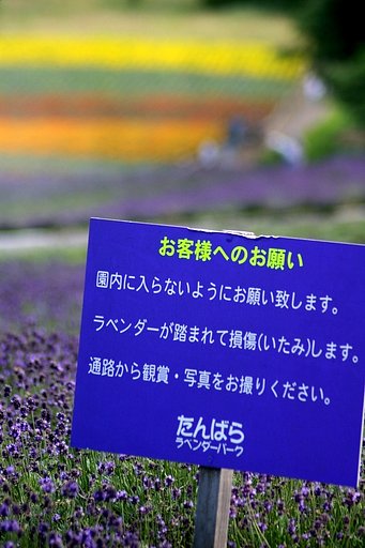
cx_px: 182
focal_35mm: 270
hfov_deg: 5.1
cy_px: 274
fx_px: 4109
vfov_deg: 7.6
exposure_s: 1/500
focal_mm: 180
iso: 200
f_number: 4.5
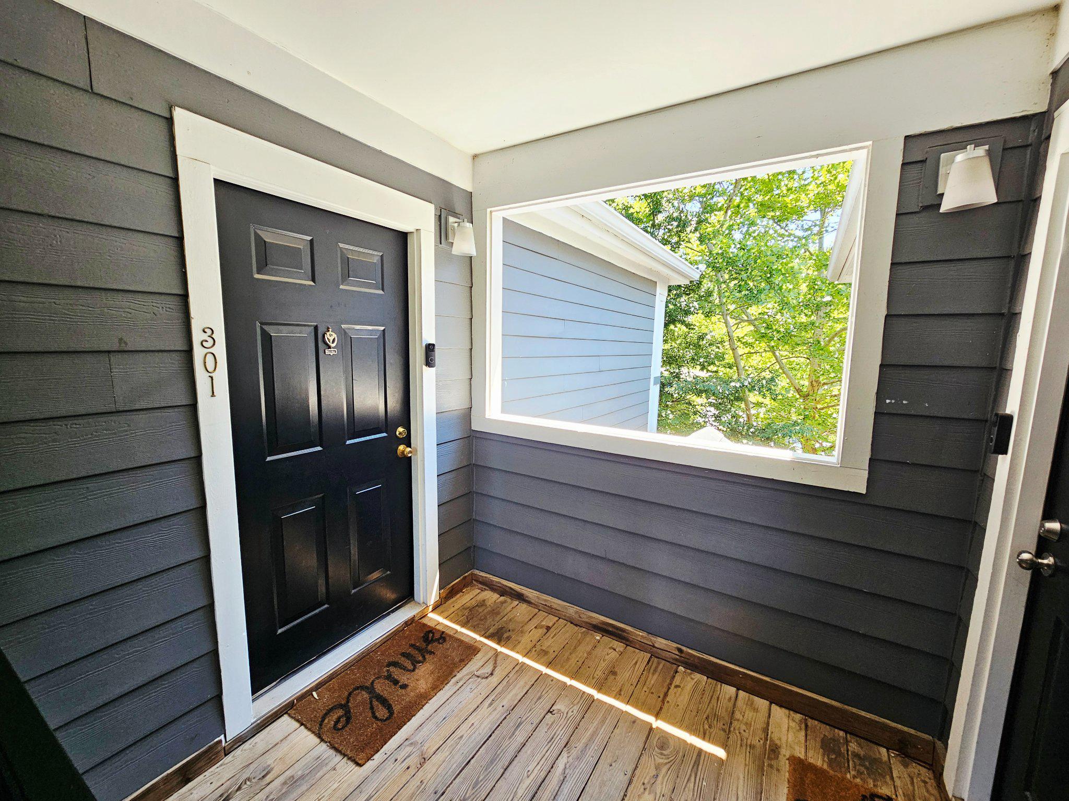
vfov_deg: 89.9
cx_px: 534
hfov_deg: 106.2
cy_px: 400
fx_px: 401
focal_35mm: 13
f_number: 2.2
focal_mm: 2.2
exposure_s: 1/77.5
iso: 80
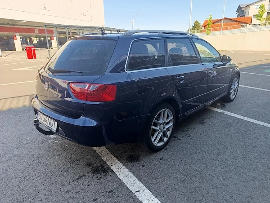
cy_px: 102
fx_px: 180
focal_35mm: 23
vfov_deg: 59.0
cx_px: 135
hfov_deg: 73.8
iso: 50
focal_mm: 6.14
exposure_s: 1/101
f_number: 1.6
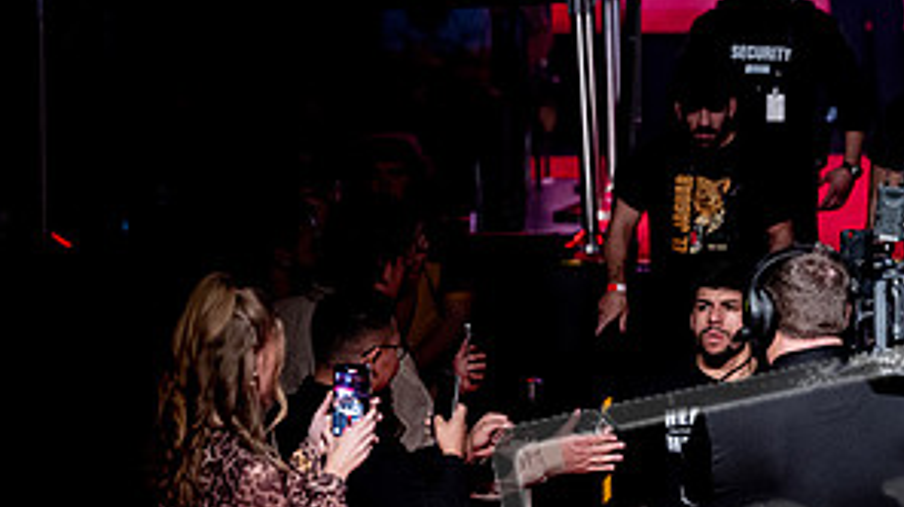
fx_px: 4431
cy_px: 478
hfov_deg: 11.6
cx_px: 501
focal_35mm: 185
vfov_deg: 6.5
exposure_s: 1/640
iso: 2500
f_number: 2.8
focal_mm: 90
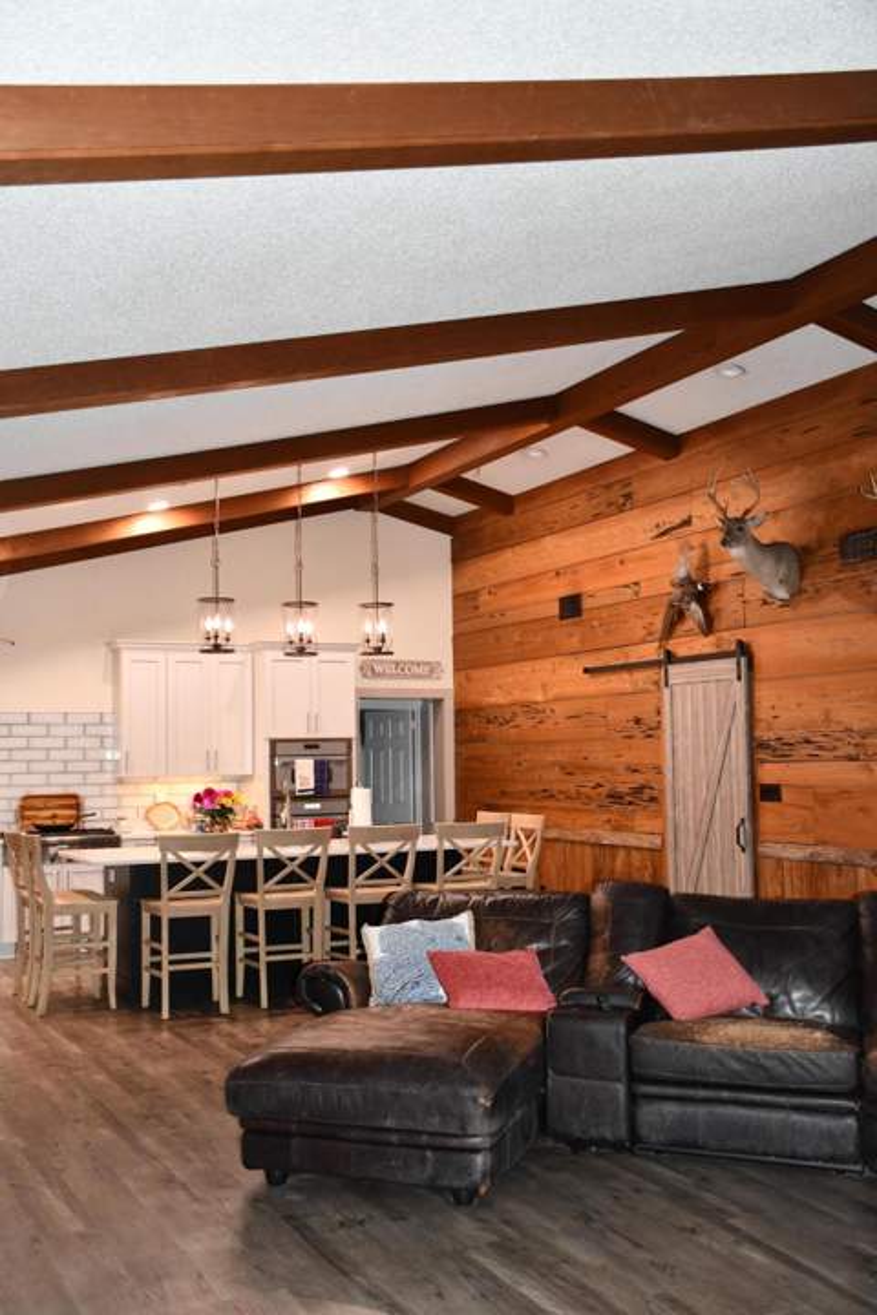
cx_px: 438
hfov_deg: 36.9
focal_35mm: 36
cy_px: 658
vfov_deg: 53.1
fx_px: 1315
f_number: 3.8
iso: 1600
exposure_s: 1/60
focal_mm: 24
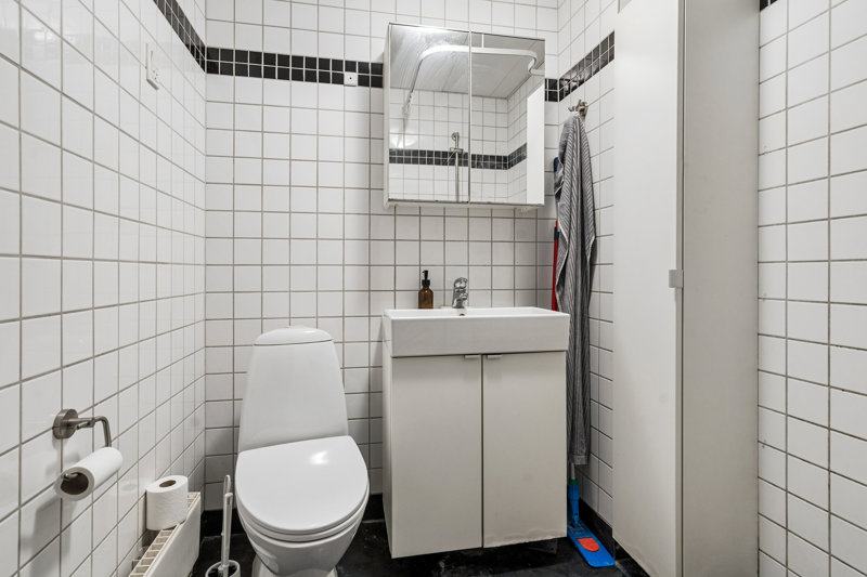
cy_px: 288
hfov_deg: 93.3
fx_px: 409
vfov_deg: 70.4
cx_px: 434
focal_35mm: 17
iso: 800
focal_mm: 17
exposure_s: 1/4
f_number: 7.1
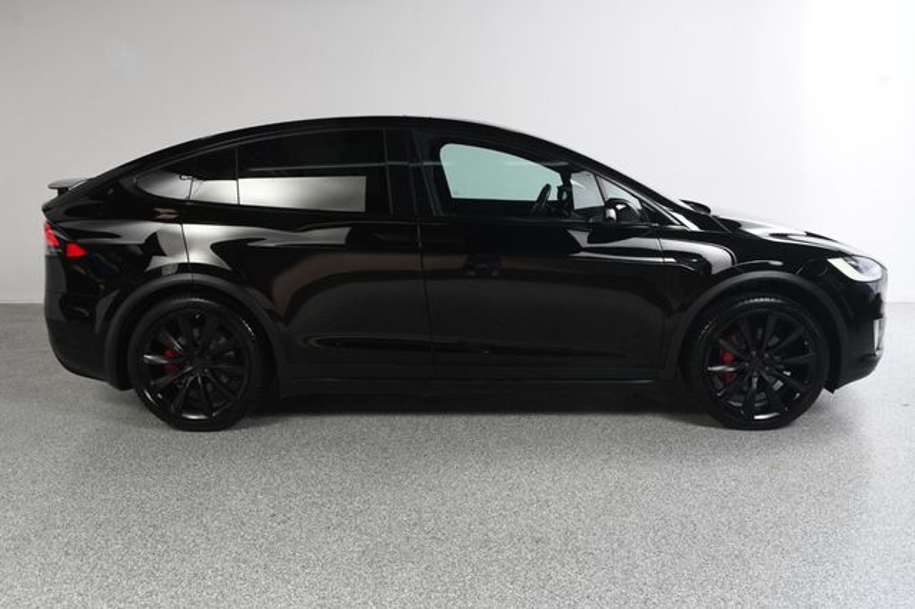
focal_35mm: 30
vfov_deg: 43.6
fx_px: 762
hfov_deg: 62.0
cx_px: 458
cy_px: 304
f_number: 9
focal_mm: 20
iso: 100
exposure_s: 1/160
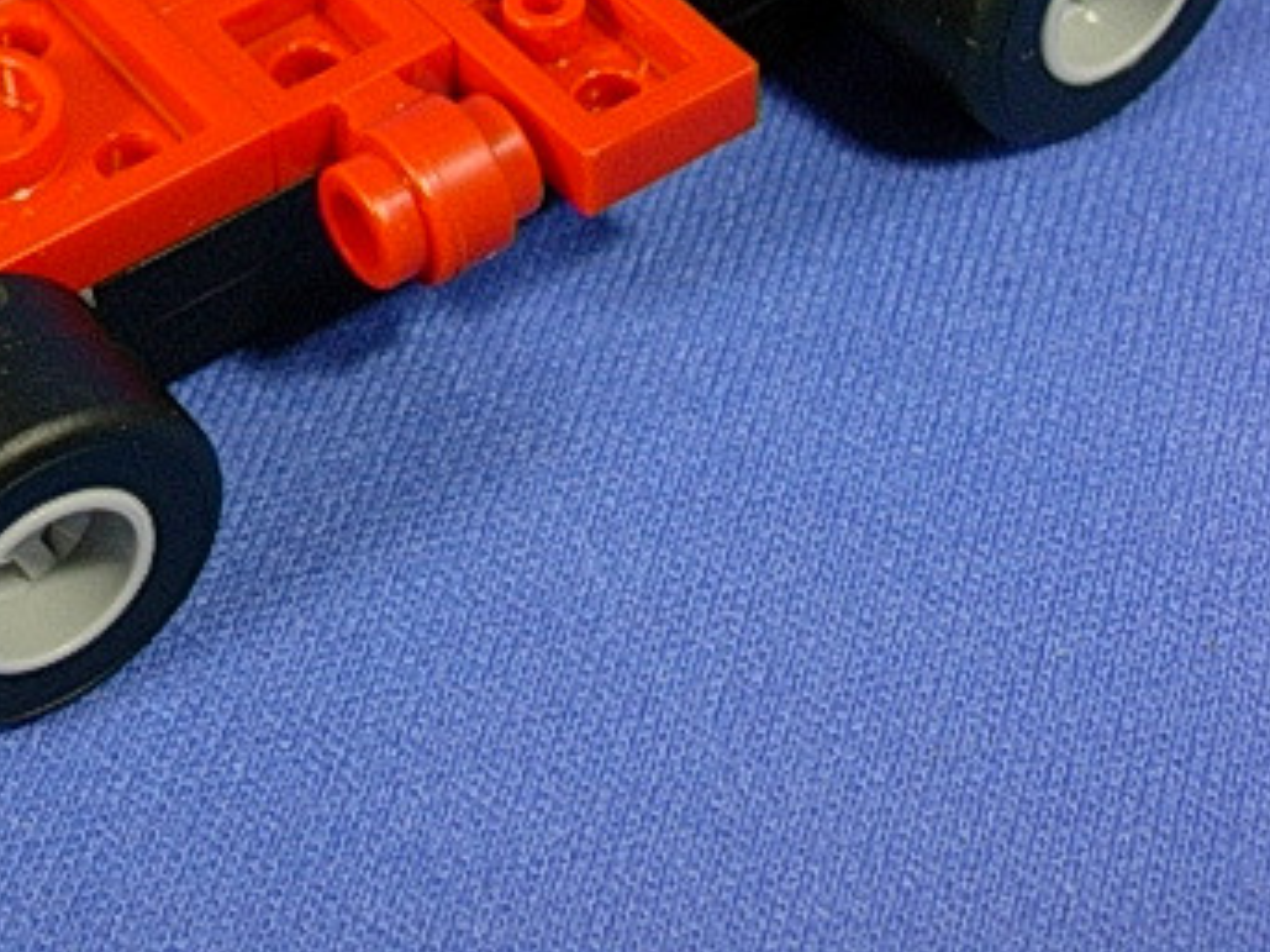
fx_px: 4108
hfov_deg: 17.3
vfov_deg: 13.1
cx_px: 104
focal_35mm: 112
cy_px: 152
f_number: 3.4
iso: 70
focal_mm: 9
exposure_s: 1/6.9
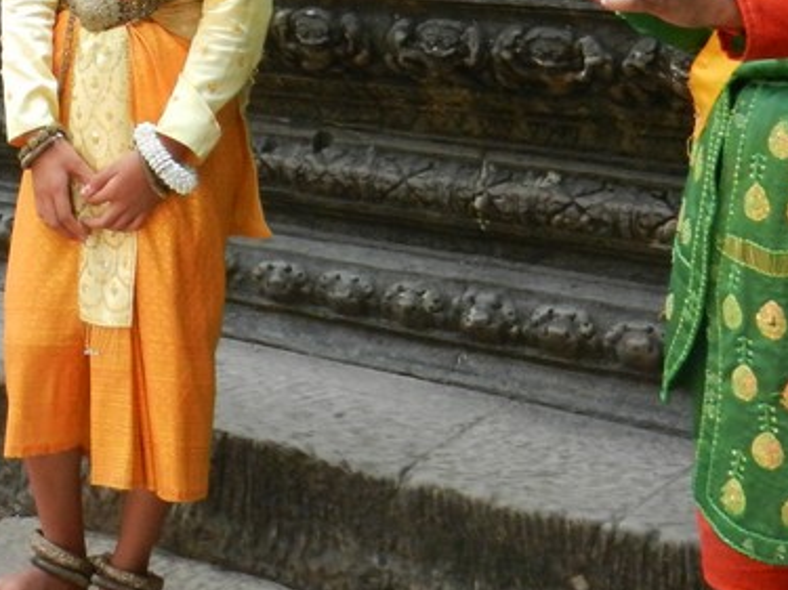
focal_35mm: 88
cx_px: -254
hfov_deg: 20.3
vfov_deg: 16.1
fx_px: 2003
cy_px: -118
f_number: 3.8
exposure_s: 1/250
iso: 400
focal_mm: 5.9
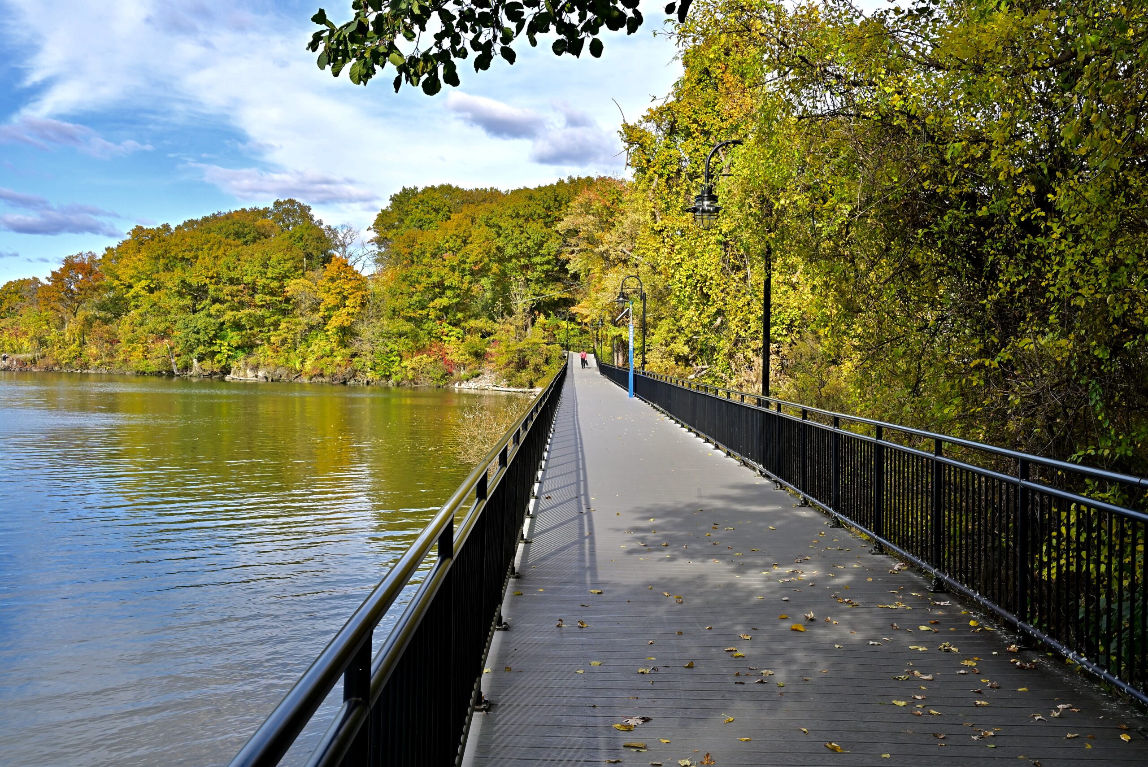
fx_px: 1149
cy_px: 384
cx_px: 574
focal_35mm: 36
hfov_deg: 53.1
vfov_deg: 36.9
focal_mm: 36
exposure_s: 1/160
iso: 400
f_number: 14
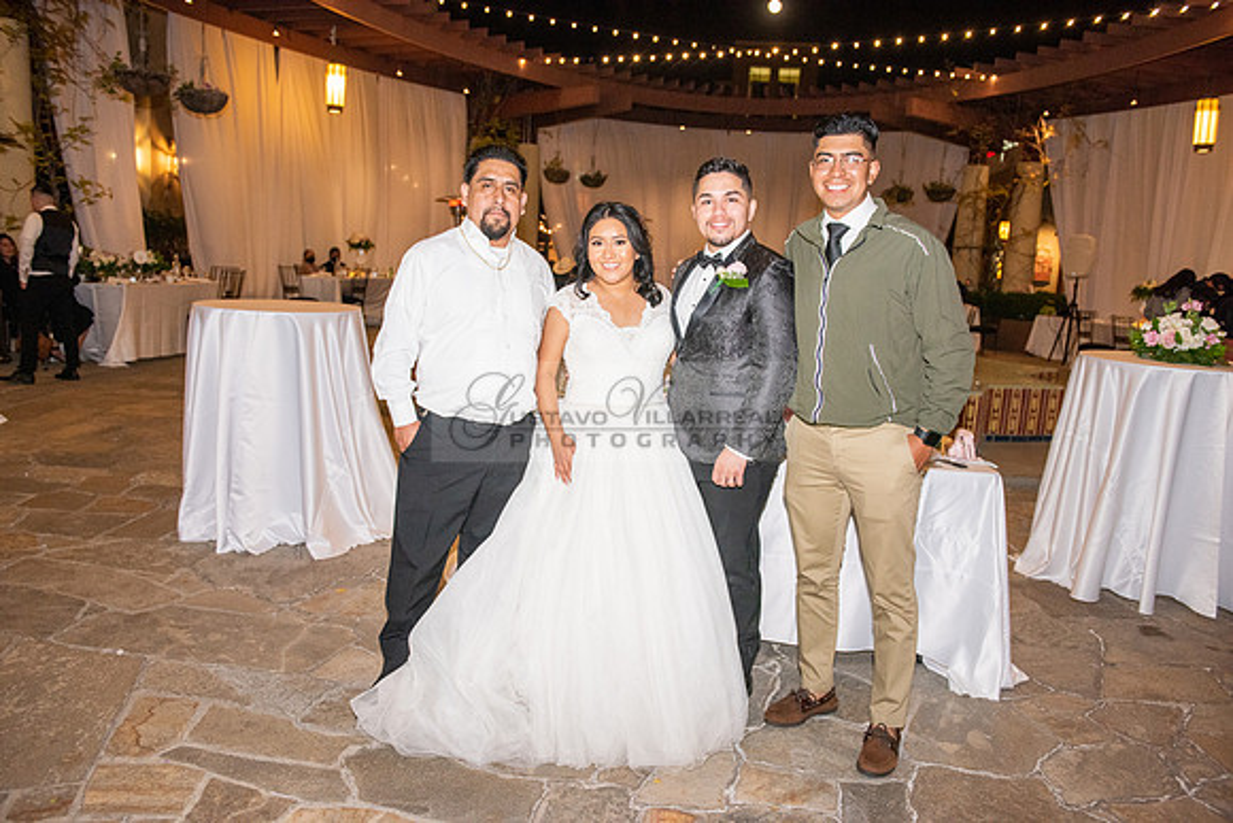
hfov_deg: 65.5
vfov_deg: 46.4
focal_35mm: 28
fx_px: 959
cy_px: 412
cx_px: 616
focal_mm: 28
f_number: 4
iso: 1600
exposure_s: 1/160
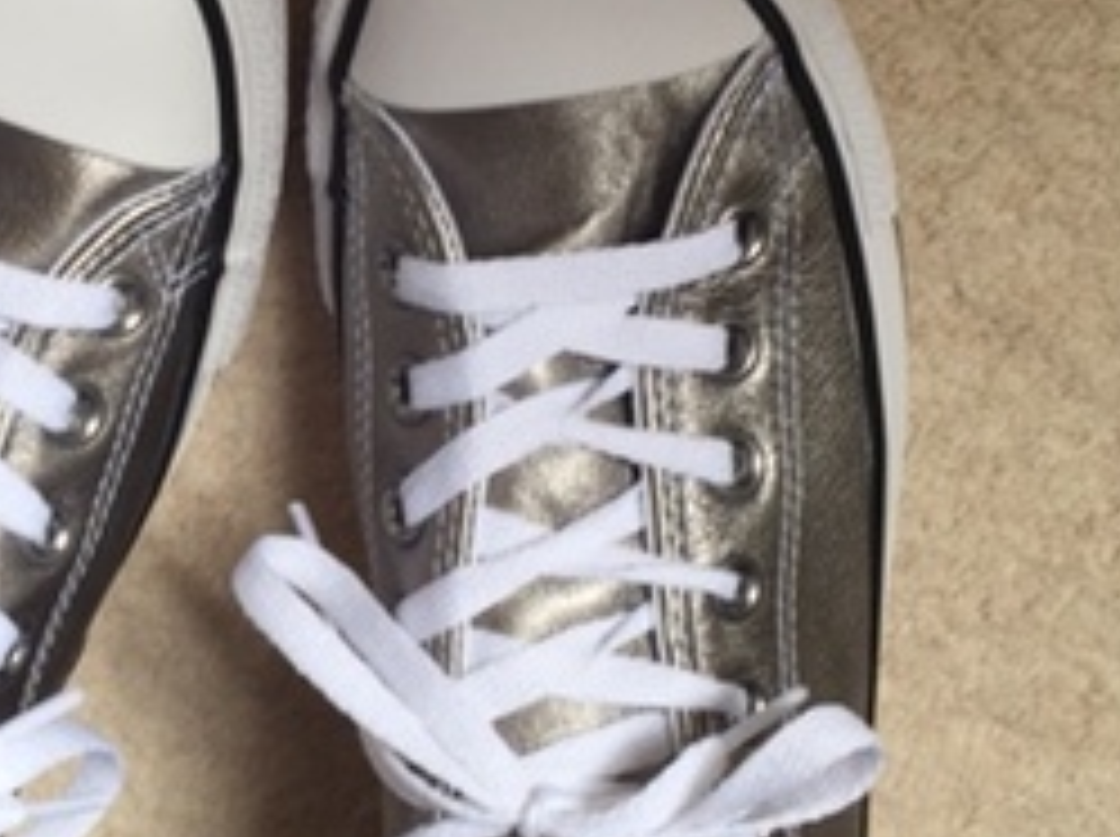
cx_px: 220
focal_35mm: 70
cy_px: 266
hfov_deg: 27.3
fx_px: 2262
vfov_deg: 20.9
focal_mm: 4.15
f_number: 2.2
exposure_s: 1/50
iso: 40
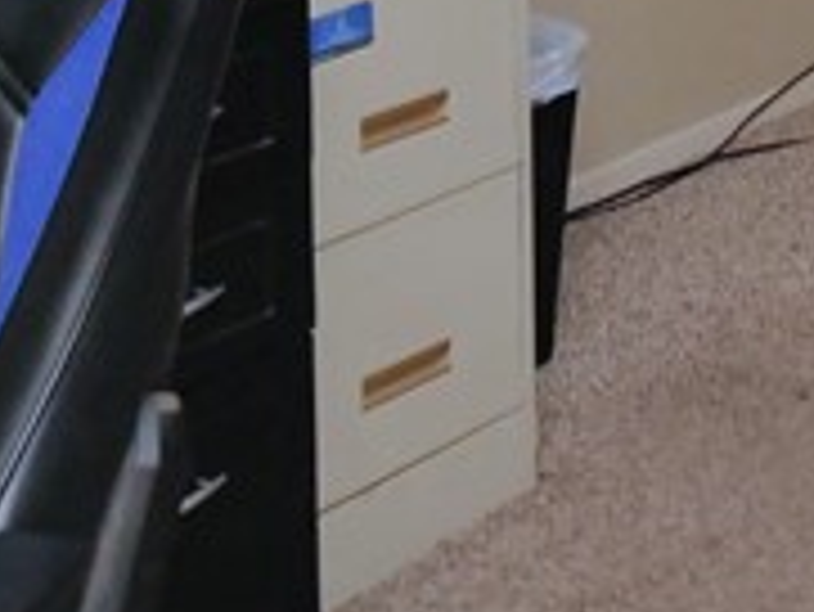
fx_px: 1859
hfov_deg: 22.2
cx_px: 1048
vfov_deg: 16.3
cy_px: -428
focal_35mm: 79
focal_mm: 7
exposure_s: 1/200
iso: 800
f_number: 4.5
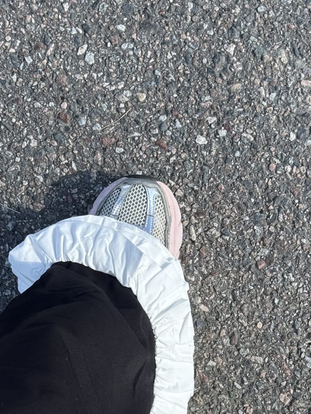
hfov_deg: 16.0
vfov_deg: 21.3
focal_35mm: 92
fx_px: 1102
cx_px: 232
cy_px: 245
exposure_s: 1/1575
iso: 64
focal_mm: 6.76
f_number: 1.78
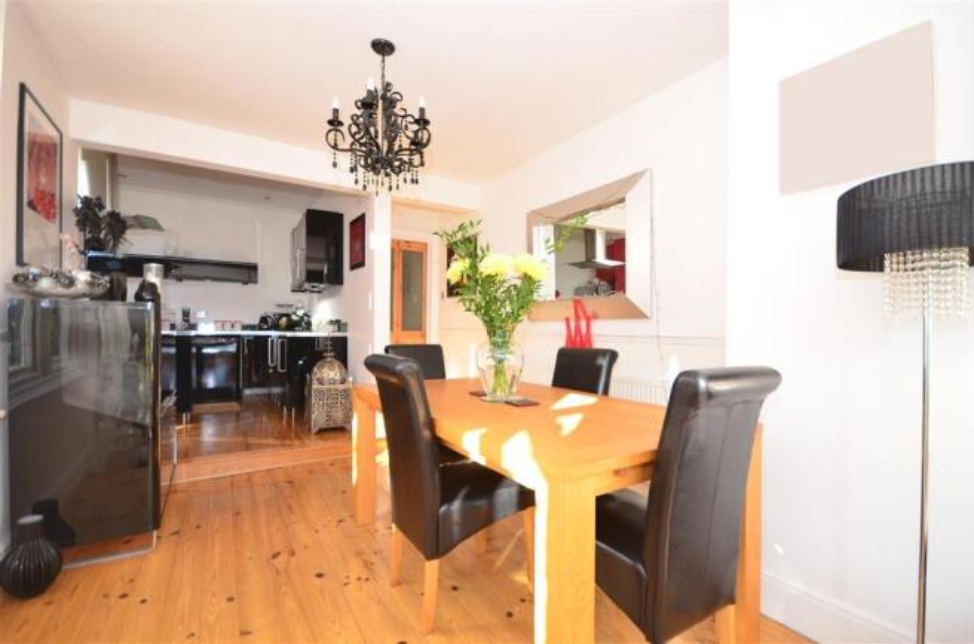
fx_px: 405
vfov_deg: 77.0
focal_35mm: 15
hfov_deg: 100.5
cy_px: 322
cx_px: 487
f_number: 5
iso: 200
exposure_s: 1/40
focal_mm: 10
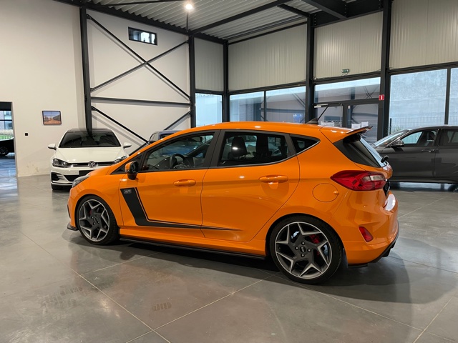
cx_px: 229
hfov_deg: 67.3
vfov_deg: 53.1
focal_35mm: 26
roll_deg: +0.9
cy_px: 172
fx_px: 344
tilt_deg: -6.6
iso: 100
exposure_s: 1/50
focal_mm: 4.2
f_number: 1.6
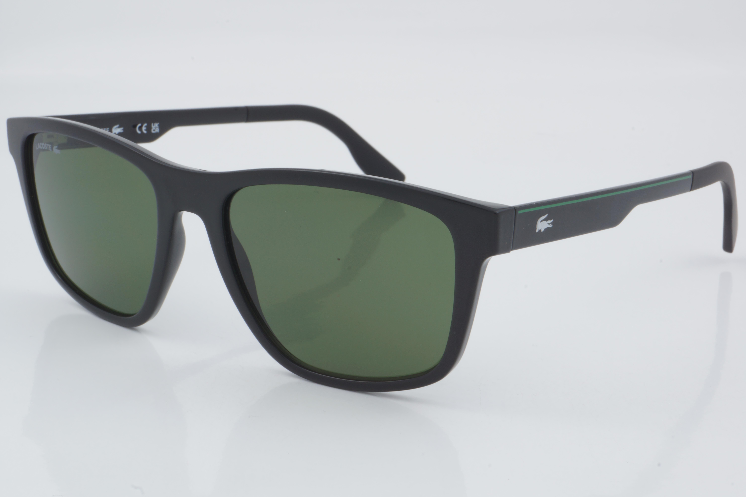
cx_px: 373
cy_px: 248
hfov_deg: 27.0
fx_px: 1554
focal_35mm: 75
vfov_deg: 18.2
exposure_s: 1/3
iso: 100
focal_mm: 50
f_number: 32
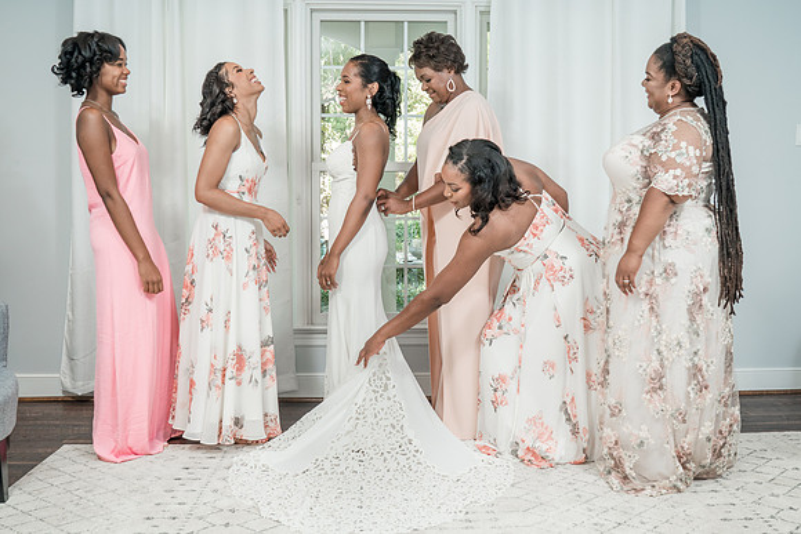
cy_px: 257
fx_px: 841
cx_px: 425
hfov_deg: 50.9
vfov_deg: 35.3
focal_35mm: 38
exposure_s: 1/200
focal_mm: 35
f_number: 5.6
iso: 1600
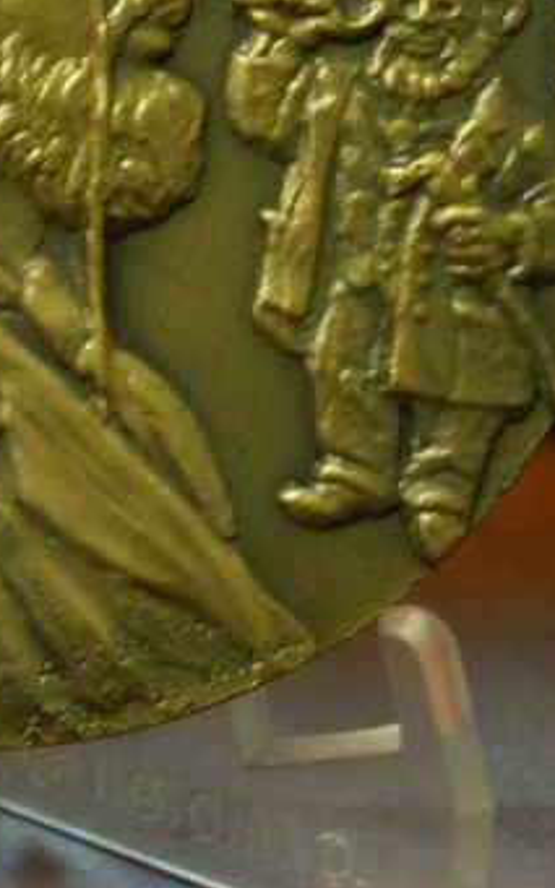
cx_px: -39
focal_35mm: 148
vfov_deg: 14.0
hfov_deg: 8.8
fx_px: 3583
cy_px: 120
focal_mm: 10.28
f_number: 3.2
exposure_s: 1/6
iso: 160
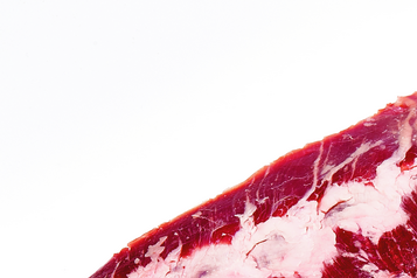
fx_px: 2328
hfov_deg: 10.0
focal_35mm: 201
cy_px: 285
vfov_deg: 6.8
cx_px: 554
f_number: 22
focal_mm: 56
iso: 50
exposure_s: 1/125
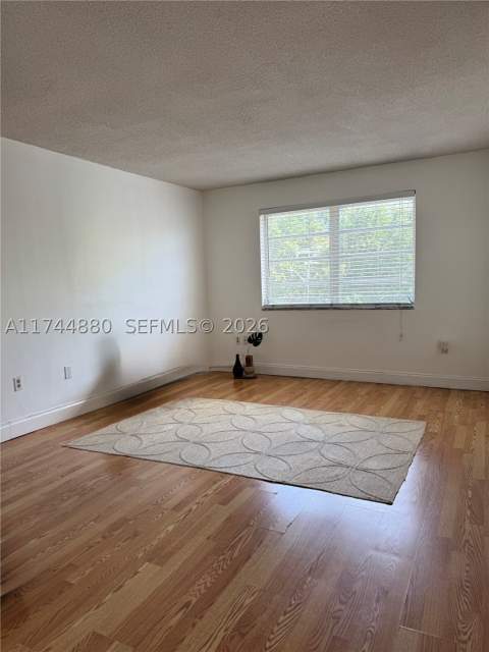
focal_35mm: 24
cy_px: 326
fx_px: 452
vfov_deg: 71.6
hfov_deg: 56.8
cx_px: 244
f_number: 1.78
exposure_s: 1/135
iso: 64
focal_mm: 6.76
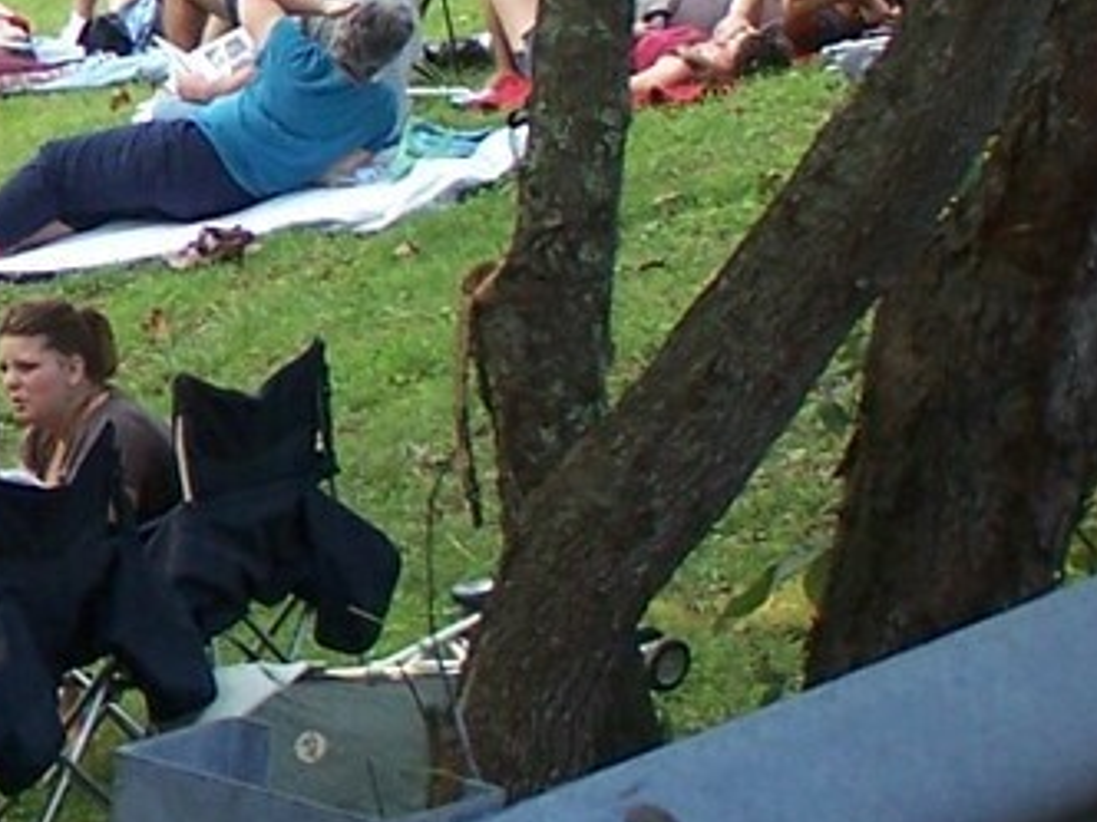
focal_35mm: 291
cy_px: -525
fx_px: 9222
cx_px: -1213
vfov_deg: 5.1
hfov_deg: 6.6
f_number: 3.2
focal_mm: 11.1
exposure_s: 1/125
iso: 80
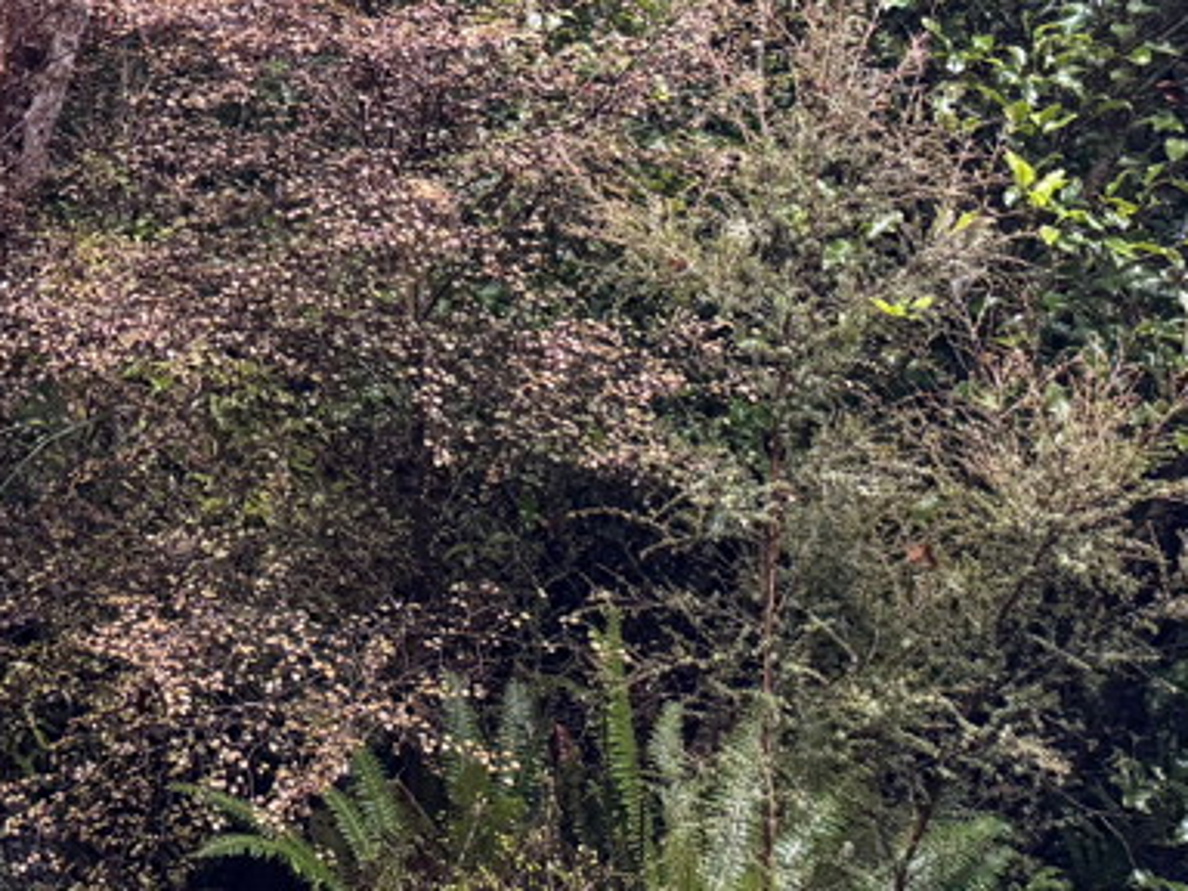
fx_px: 2574
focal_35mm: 75
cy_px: -118
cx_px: -343
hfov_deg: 23.2
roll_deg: -2.5
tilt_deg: -5.5
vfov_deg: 18.8
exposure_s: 1/74
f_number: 1.78
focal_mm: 6.76
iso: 200
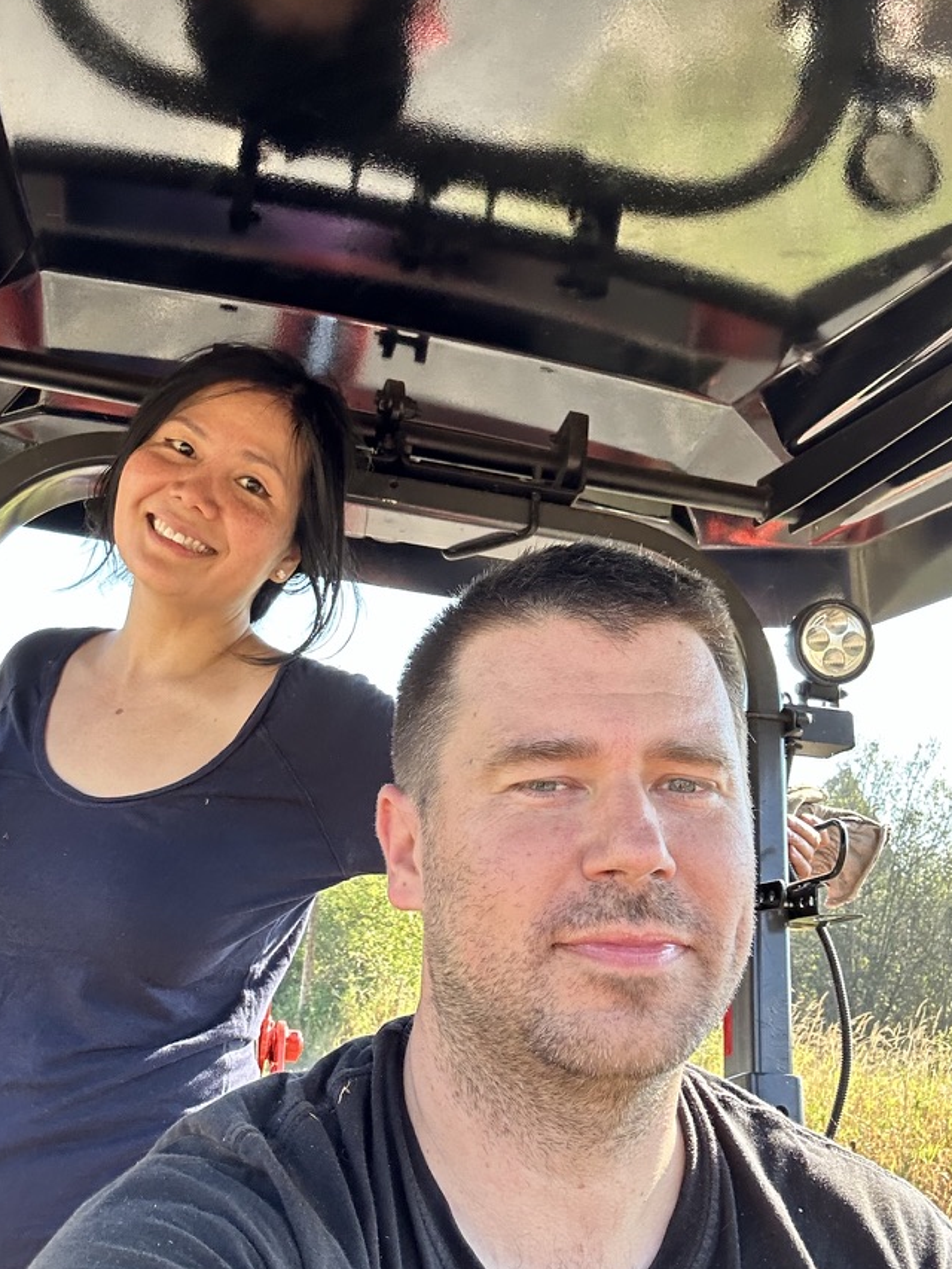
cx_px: 448
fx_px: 1320
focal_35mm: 36
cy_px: 644
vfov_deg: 51.3
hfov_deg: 39.7
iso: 20
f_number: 1.9
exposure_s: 1/140
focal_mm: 2.69
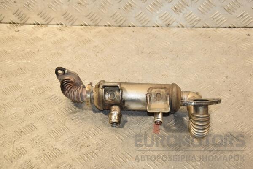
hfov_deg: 31.9
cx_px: 126
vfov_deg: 21.6
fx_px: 443
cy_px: 84
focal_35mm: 63
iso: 800
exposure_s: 1/200
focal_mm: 42
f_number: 5.6
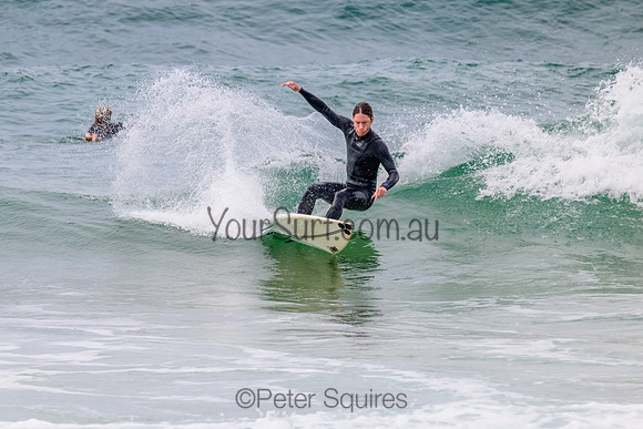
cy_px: 241
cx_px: 243
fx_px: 13120
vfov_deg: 1.9
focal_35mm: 734
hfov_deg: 2.8
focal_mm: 590
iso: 1000
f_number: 11
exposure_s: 1/2000
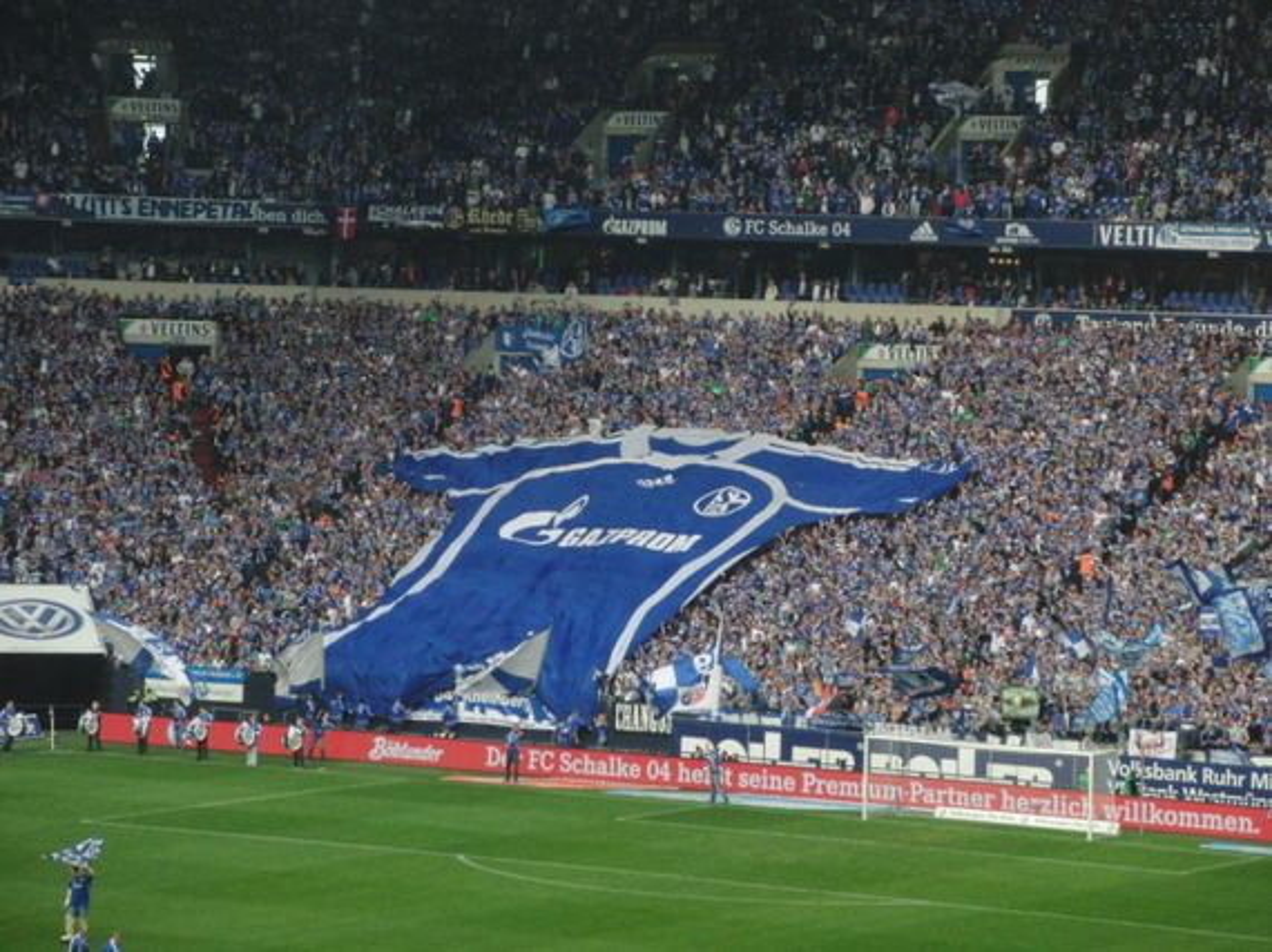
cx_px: 636
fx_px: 4922
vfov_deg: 11.1
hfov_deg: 14.7
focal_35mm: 134
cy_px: 476
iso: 400
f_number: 4.3
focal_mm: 23.28
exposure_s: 1/500
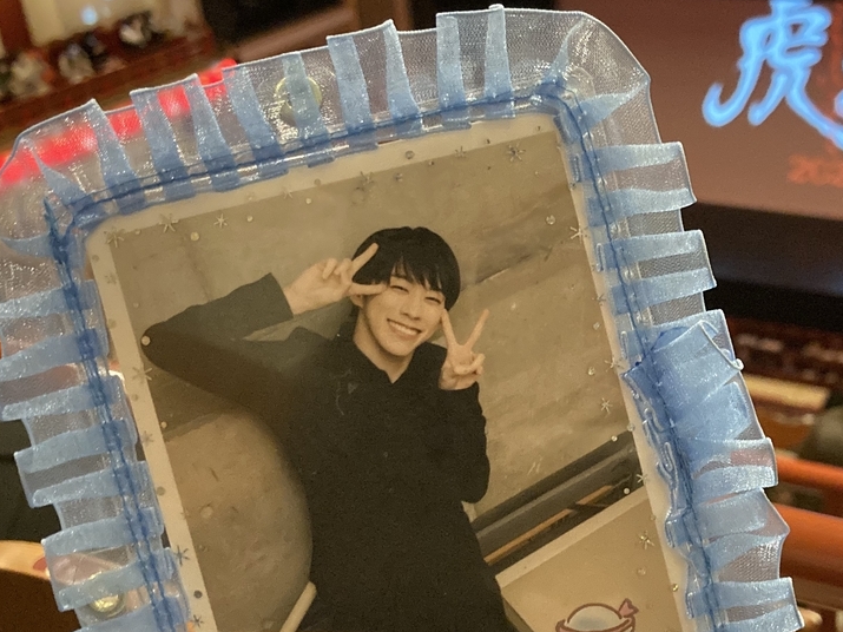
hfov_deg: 39.5
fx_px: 1144
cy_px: 335
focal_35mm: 47
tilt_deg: -28.4
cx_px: 617
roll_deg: +2.6
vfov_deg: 30.9
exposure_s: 1/30
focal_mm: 3.99
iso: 640
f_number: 1.8
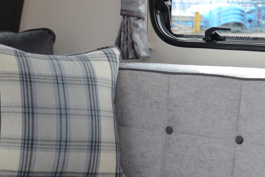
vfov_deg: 12.9
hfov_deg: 18.7
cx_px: -5
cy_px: 116
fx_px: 782
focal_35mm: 106
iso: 100
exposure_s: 1/50
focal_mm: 29
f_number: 3.5
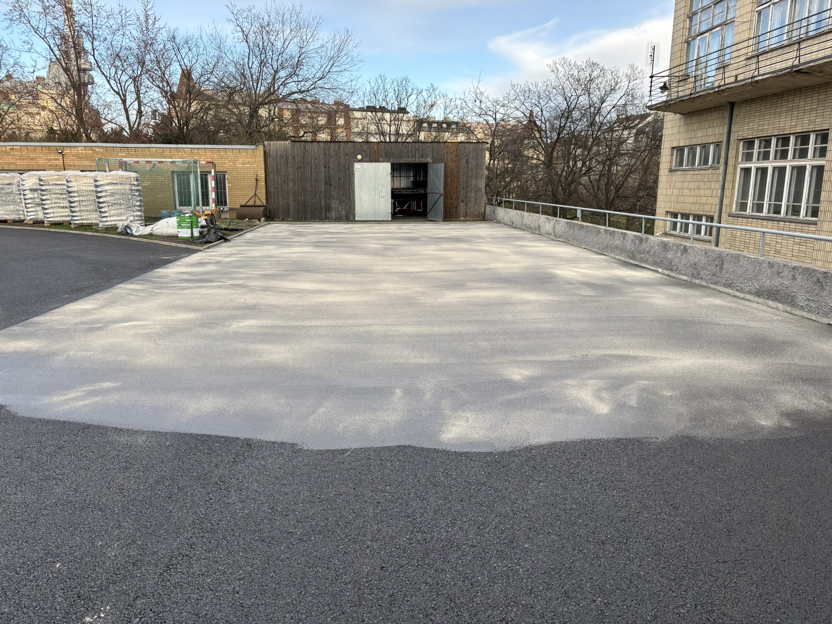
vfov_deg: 53.1
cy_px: 312
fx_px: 625
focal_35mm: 26
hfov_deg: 67.3
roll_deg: -0.3
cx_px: 416
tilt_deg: -12.0
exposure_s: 1/544
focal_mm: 5.96
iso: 50
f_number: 1.6
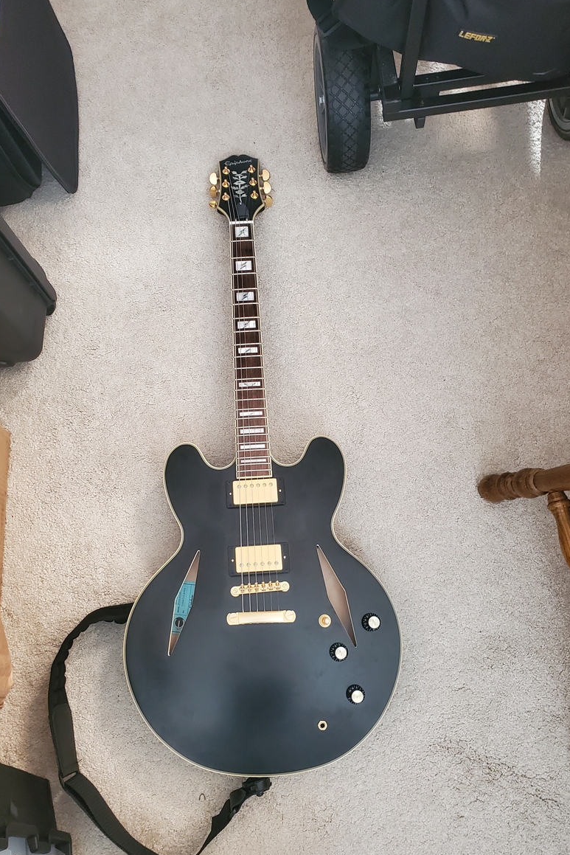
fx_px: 665
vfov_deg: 65.5
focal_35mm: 28
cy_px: 426
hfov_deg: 46.4
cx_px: 266
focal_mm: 4.3
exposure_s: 1/30
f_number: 2.4
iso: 640
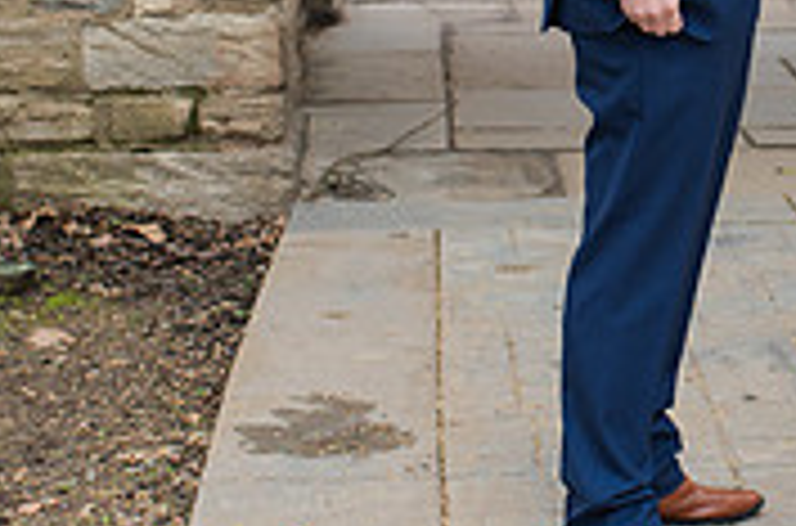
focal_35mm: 130
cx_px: 734
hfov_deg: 15.6
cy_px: -11
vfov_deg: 10.4
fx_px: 2867
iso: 180
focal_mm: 35
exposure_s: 1/320
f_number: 3.2
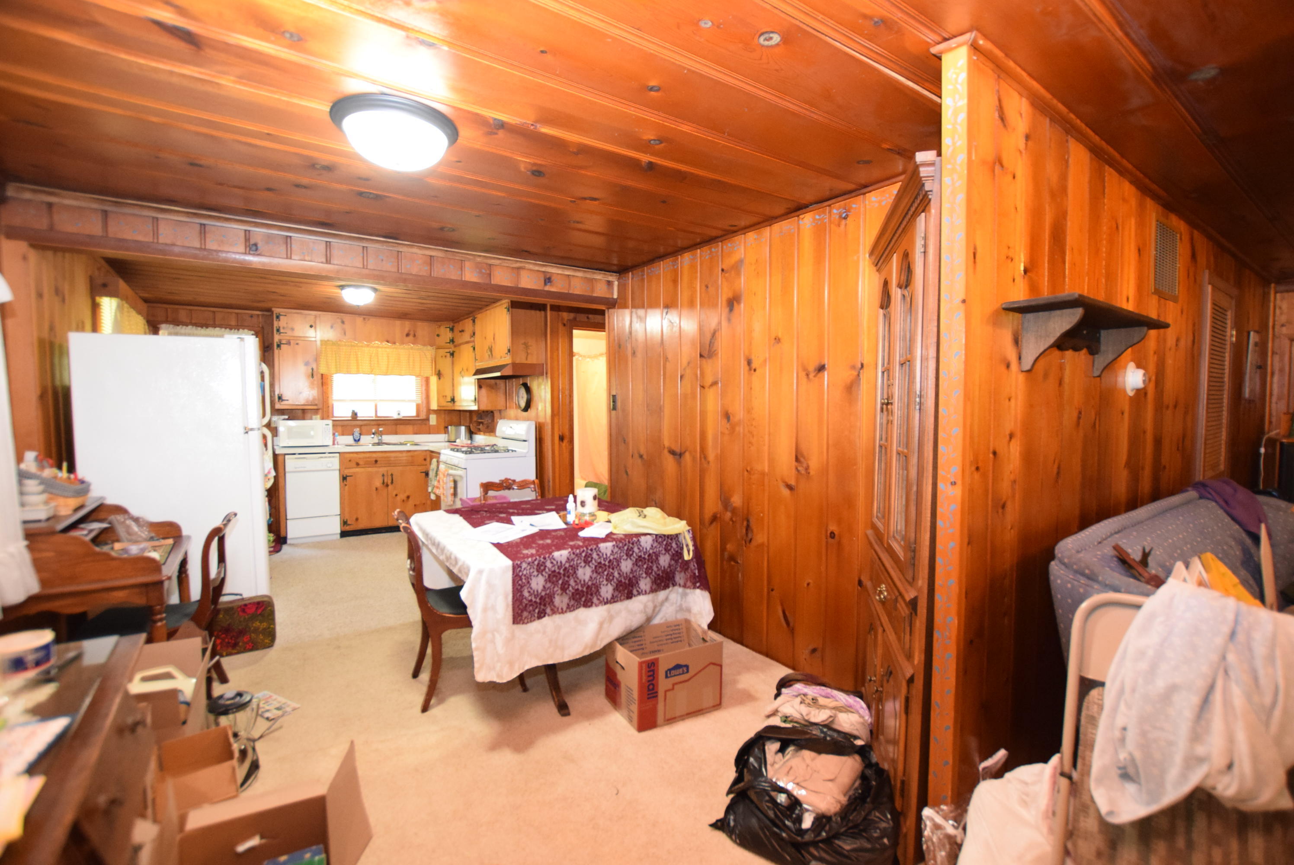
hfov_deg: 100.3
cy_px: 432
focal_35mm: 15
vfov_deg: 77.4
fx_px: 540
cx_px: 647
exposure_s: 1/60
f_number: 3.5
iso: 2200
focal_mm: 10
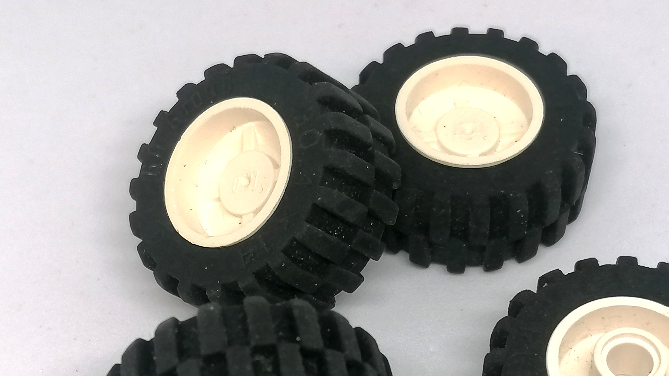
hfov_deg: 25.9
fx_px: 1454
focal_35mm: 82
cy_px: 287
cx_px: 383
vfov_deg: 14.7
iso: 100
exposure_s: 1/180
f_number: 1.8
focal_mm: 4.75
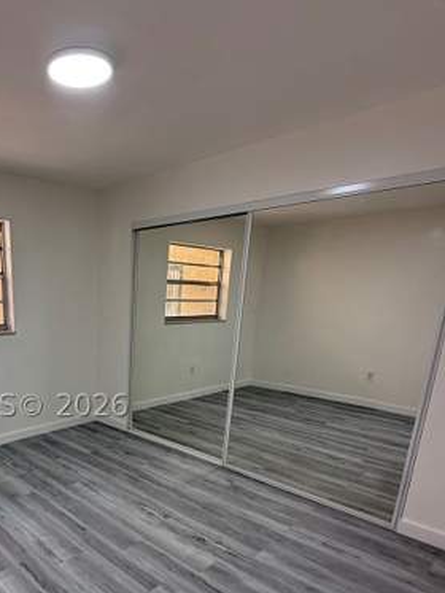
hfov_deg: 53.2
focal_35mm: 24
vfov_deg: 69.1
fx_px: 411
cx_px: 91
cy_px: 405
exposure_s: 1/99
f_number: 2.2
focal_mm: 2.22
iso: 100
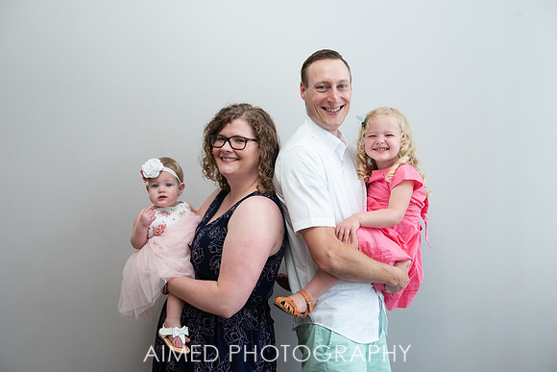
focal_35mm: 36
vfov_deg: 37.3
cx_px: 277
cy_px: 189
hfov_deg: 53.6
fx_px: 551
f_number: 4.5
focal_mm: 35
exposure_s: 1/250
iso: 1250
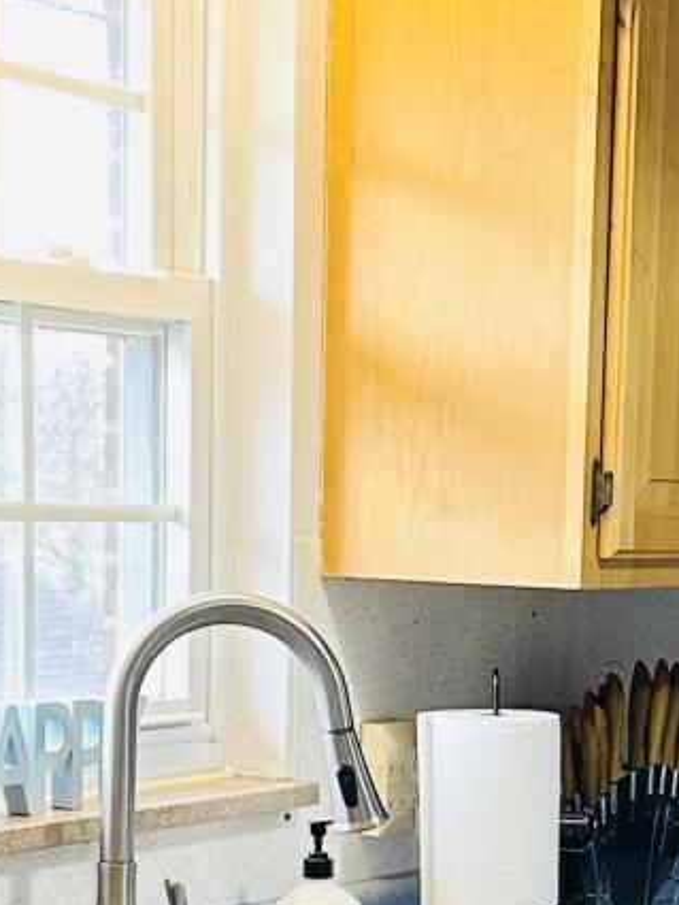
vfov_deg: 17.0
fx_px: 2954
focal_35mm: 113
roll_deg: -3.1
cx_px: 596
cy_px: 931
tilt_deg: -8.1
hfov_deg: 13.0
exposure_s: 1/60
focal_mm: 6.86
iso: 200
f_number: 1.78
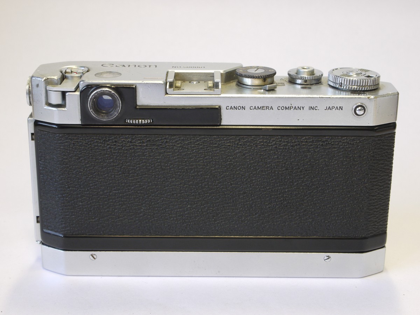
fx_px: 849
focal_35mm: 70
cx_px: 210
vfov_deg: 21.0
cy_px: 158
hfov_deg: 27.8
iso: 400
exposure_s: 1/10
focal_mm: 35
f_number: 10
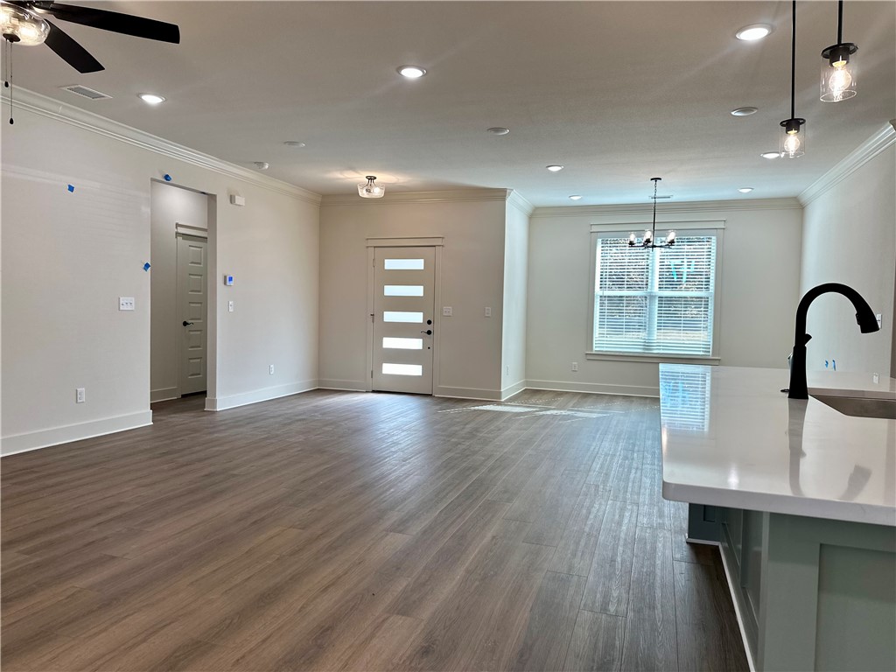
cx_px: 448
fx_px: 621
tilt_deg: -2.3
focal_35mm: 24
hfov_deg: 71.6
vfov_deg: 56.8
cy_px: 336
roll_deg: -1.2
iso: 80
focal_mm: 6.86
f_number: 1.78
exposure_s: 1/197
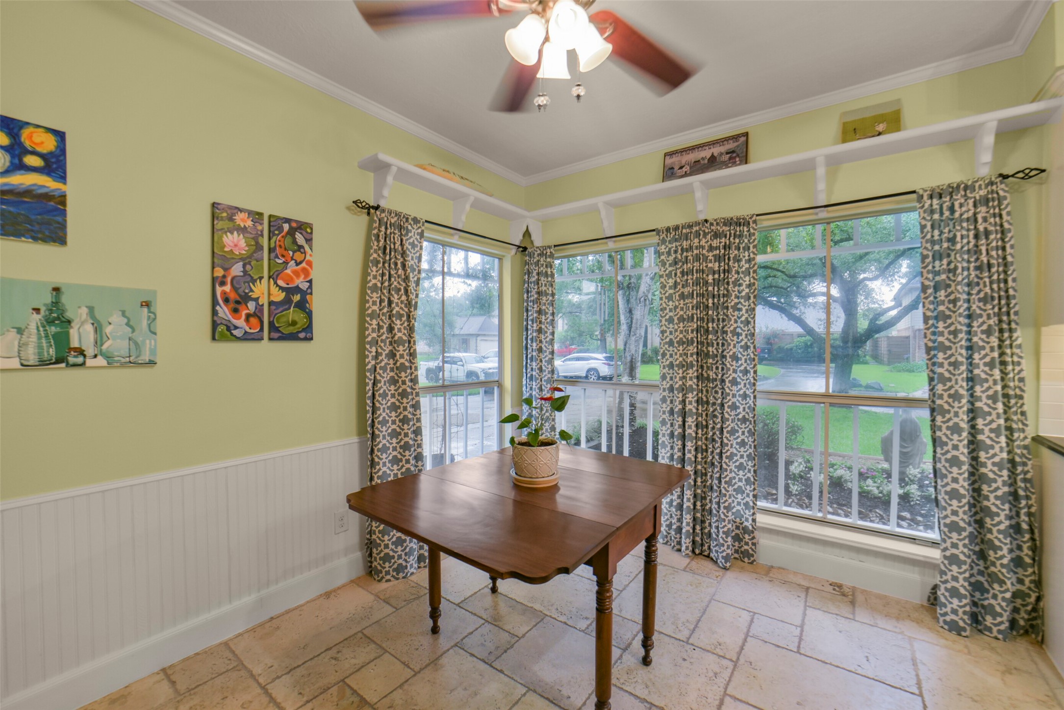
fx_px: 414
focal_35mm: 14
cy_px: 355
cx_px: 532
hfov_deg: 104.2
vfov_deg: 81.2
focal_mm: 14
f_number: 5
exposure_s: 1/80
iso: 500
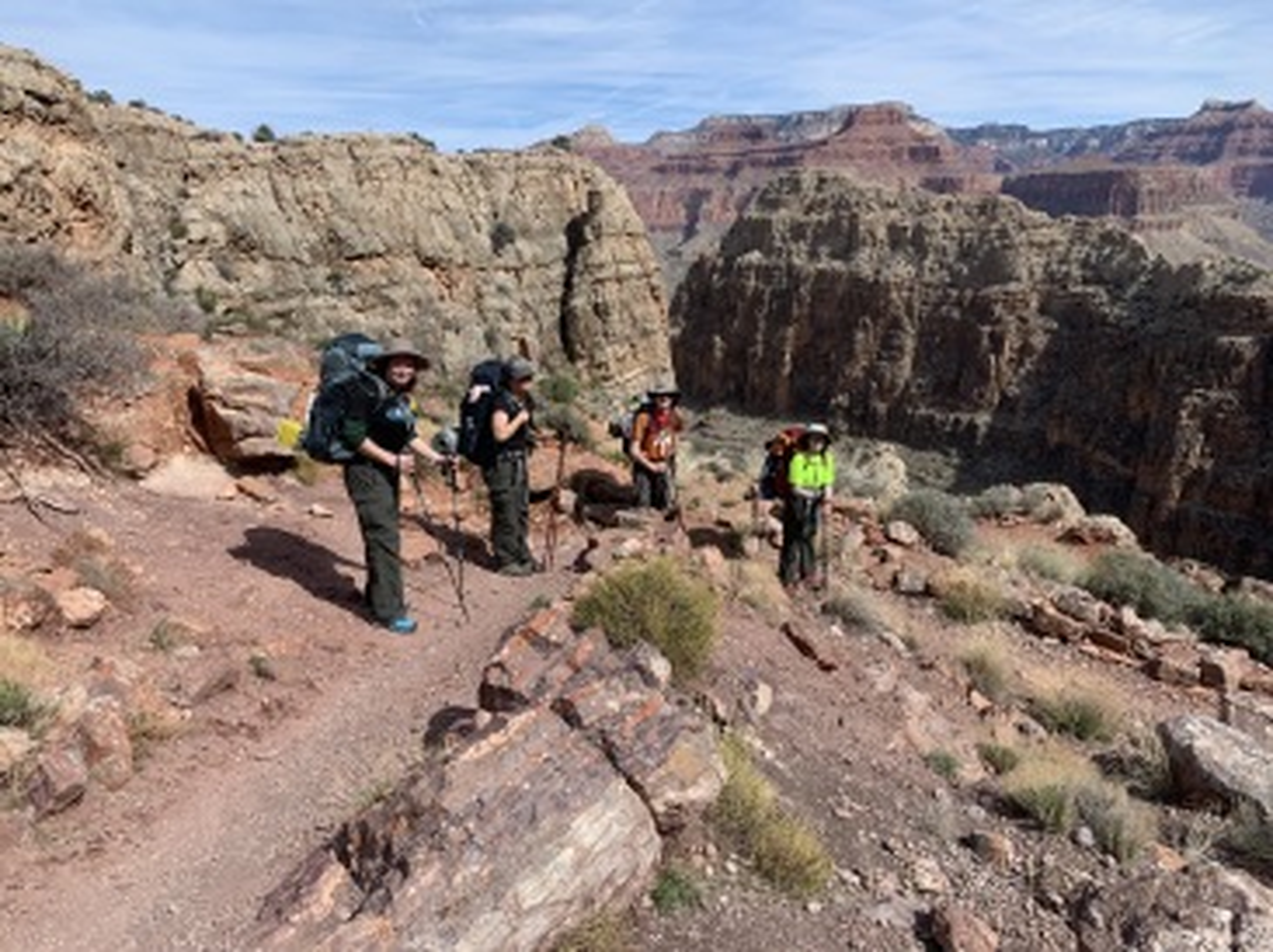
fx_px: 956
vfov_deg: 53.0
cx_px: 636
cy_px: 476
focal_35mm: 26
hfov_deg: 67.3
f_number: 1.8
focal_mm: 4.25
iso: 25
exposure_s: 1/2309
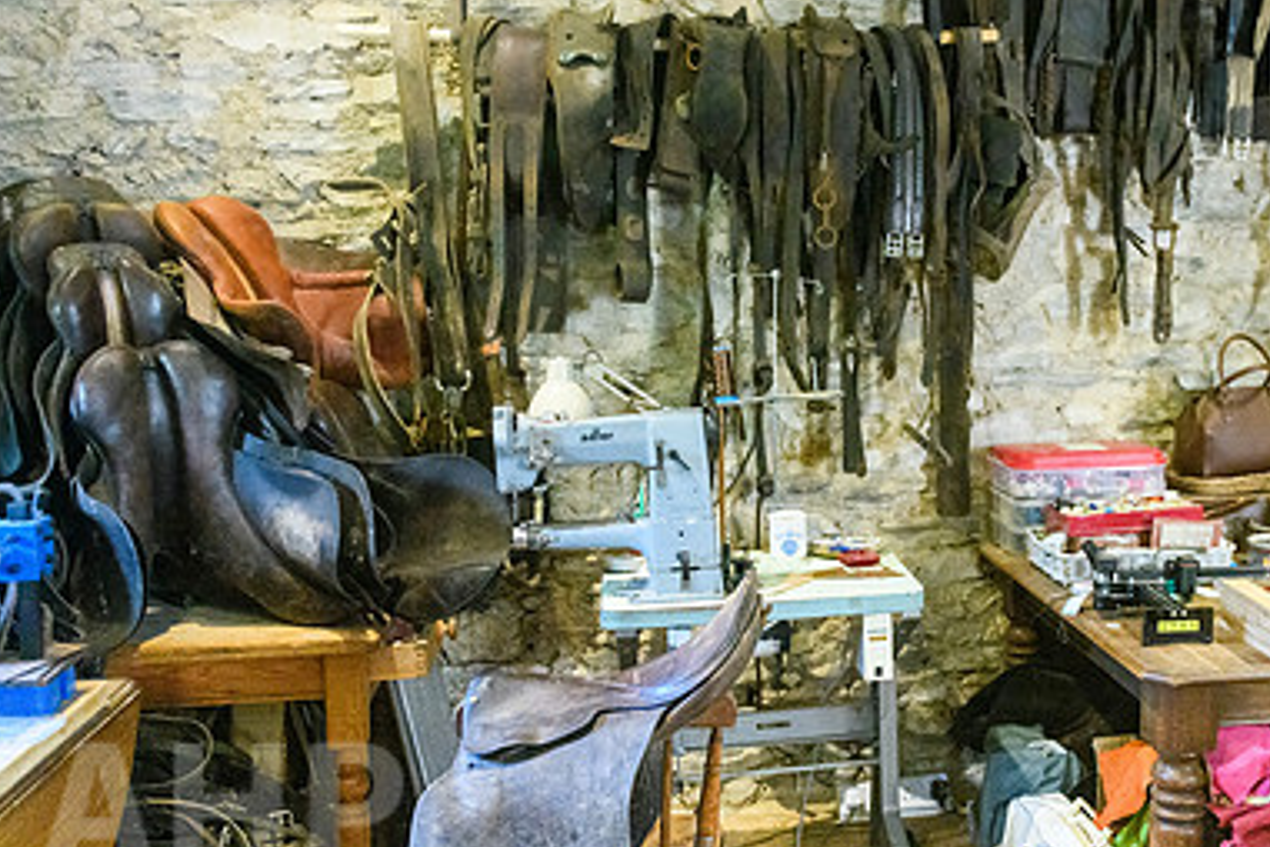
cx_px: 860
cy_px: 449
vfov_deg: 35.9
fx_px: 1305
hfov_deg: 50.8
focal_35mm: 37
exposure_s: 1/100
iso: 3200
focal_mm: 24
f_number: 3.2
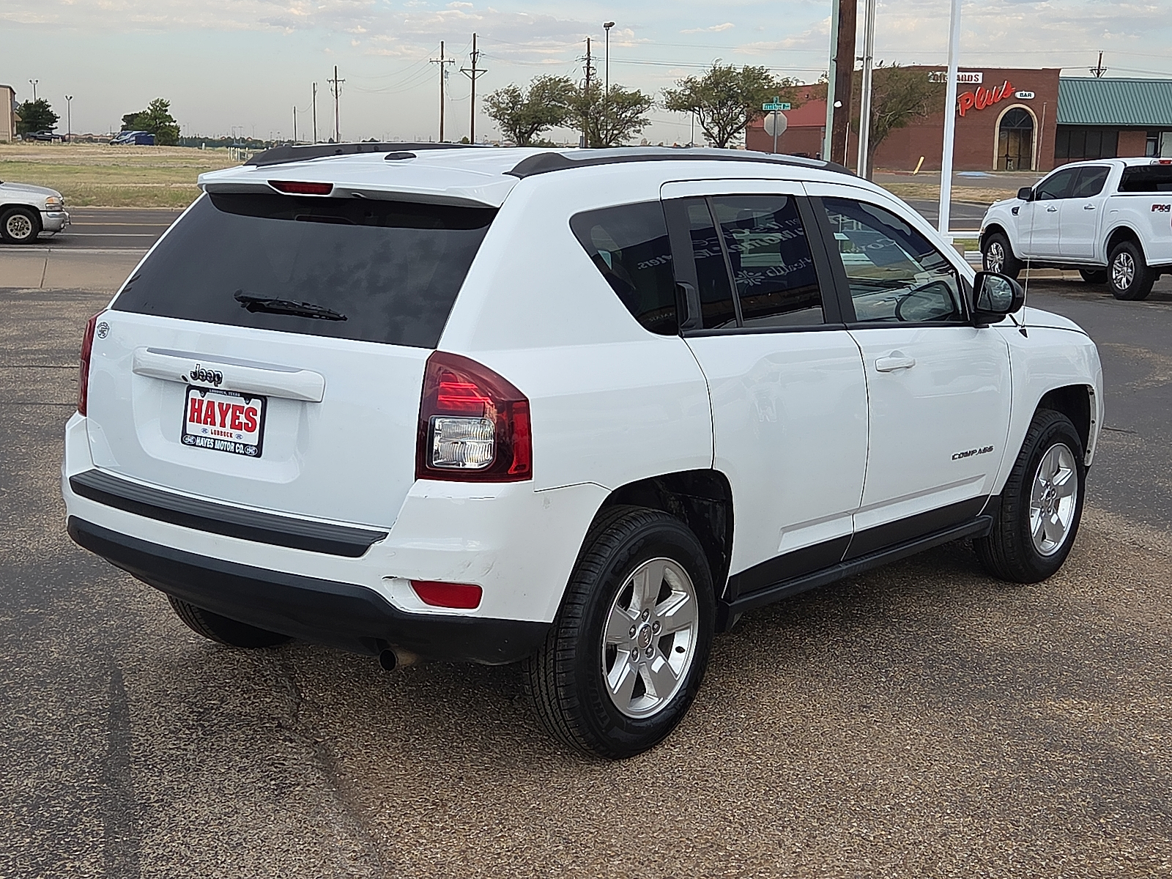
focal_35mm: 50
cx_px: 586
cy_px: 440
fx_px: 1693
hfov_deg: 38.2
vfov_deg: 29.1
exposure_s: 1/1667
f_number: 1.8
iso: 76
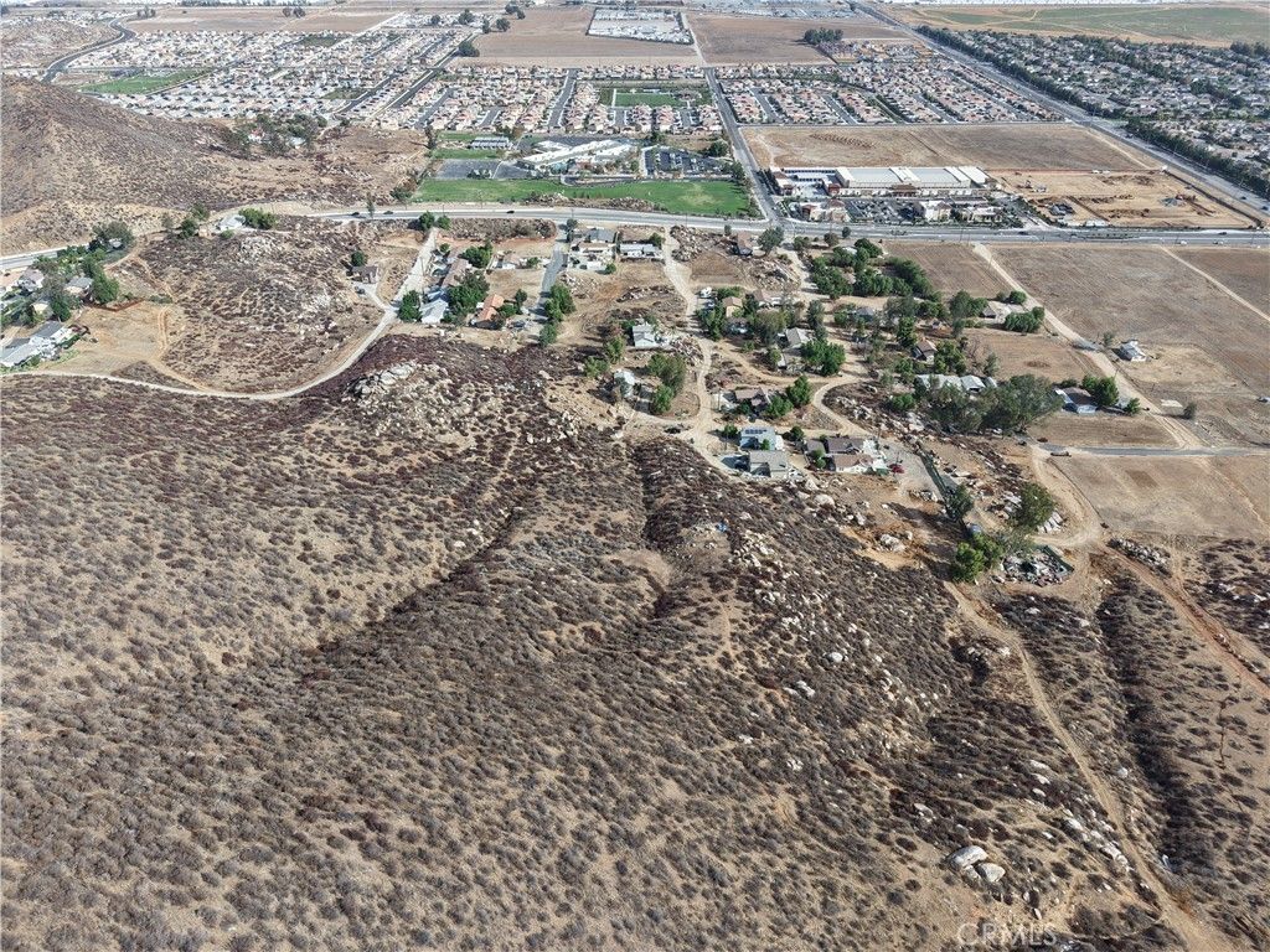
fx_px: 881
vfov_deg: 56.8
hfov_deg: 71.6
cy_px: 476
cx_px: 635
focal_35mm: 24
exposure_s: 1/2000
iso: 100
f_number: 1.8
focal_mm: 8.67
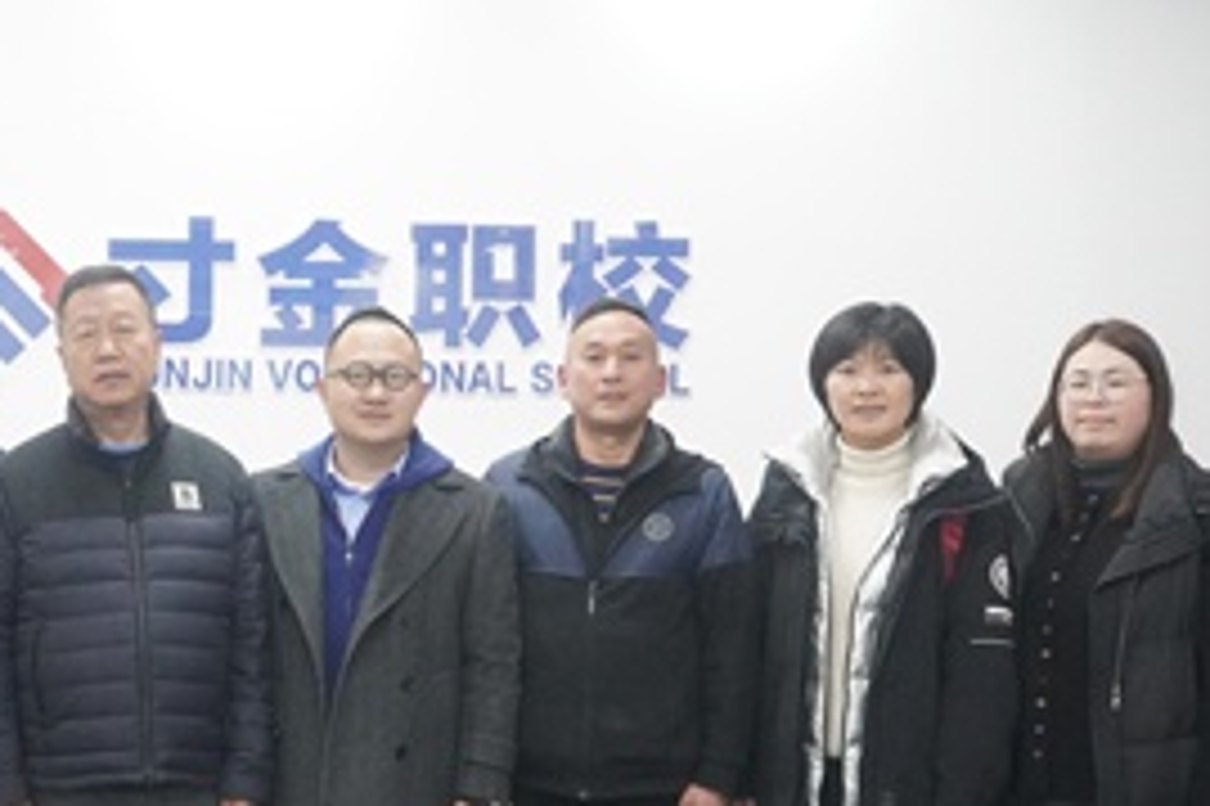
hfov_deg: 24.4
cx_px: 261
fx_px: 2761
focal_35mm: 82
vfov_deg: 16.6
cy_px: 475
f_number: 5.6
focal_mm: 23
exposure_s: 1/60
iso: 4000
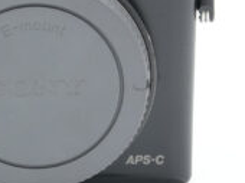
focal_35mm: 255
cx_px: -12
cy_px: 65
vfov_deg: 5.8
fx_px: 1802
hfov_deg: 7.7
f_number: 10
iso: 400
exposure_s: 1/80
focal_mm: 50
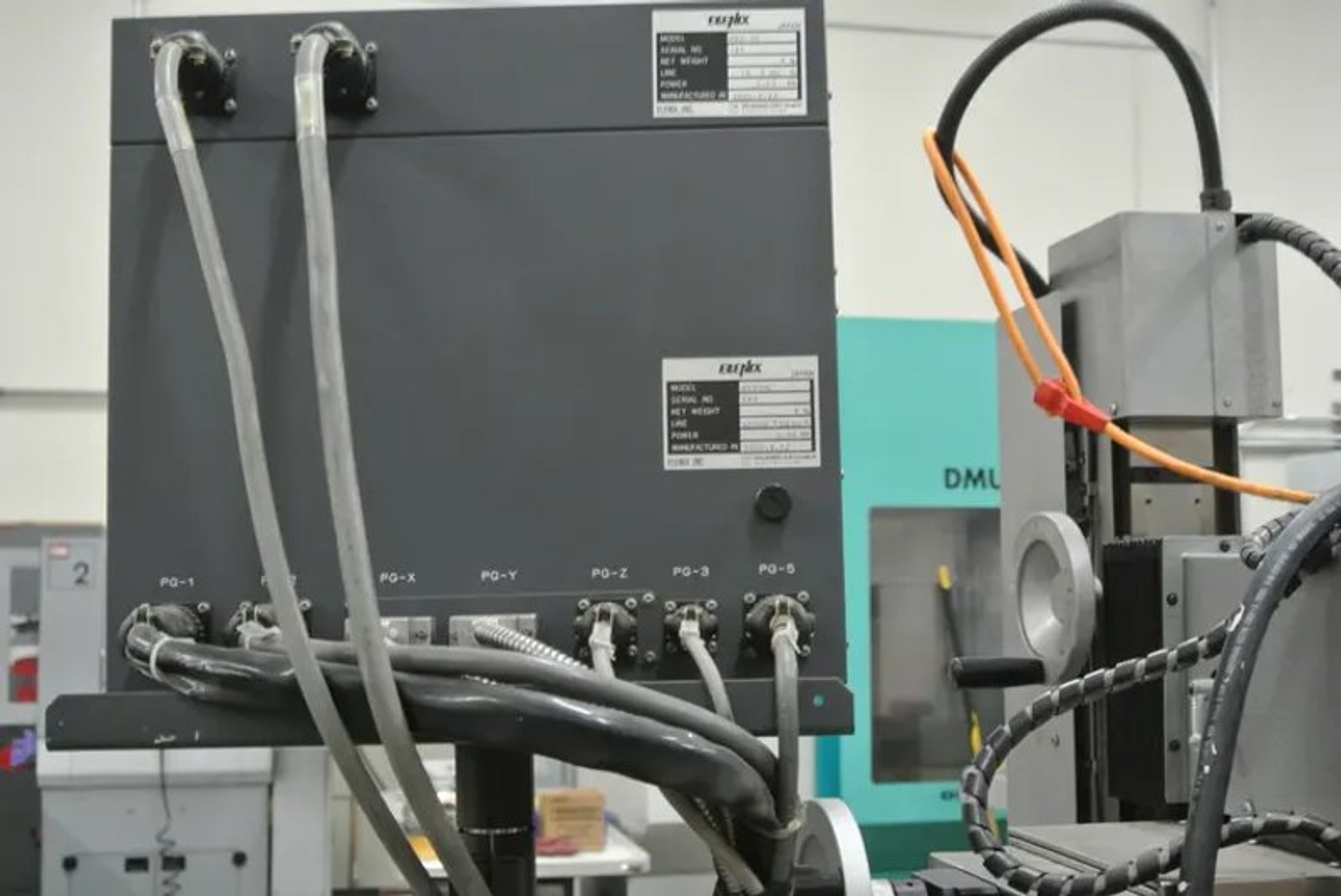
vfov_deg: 29.9
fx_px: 1678
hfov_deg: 43.6
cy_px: 448
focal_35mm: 45
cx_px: 670
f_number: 4.5
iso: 800
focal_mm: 16.9
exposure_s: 1/20
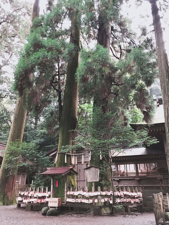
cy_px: 112
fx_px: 182
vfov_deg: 63.4
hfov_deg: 49.7
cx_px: 84
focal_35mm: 28
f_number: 1.8
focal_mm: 3.99
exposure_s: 1/15
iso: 100
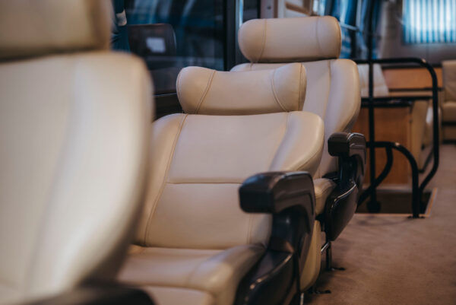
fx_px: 731
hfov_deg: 34.6
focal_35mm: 58
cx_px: 255
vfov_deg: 23.5
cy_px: 139
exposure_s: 1/125
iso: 320
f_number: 2
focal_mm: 50
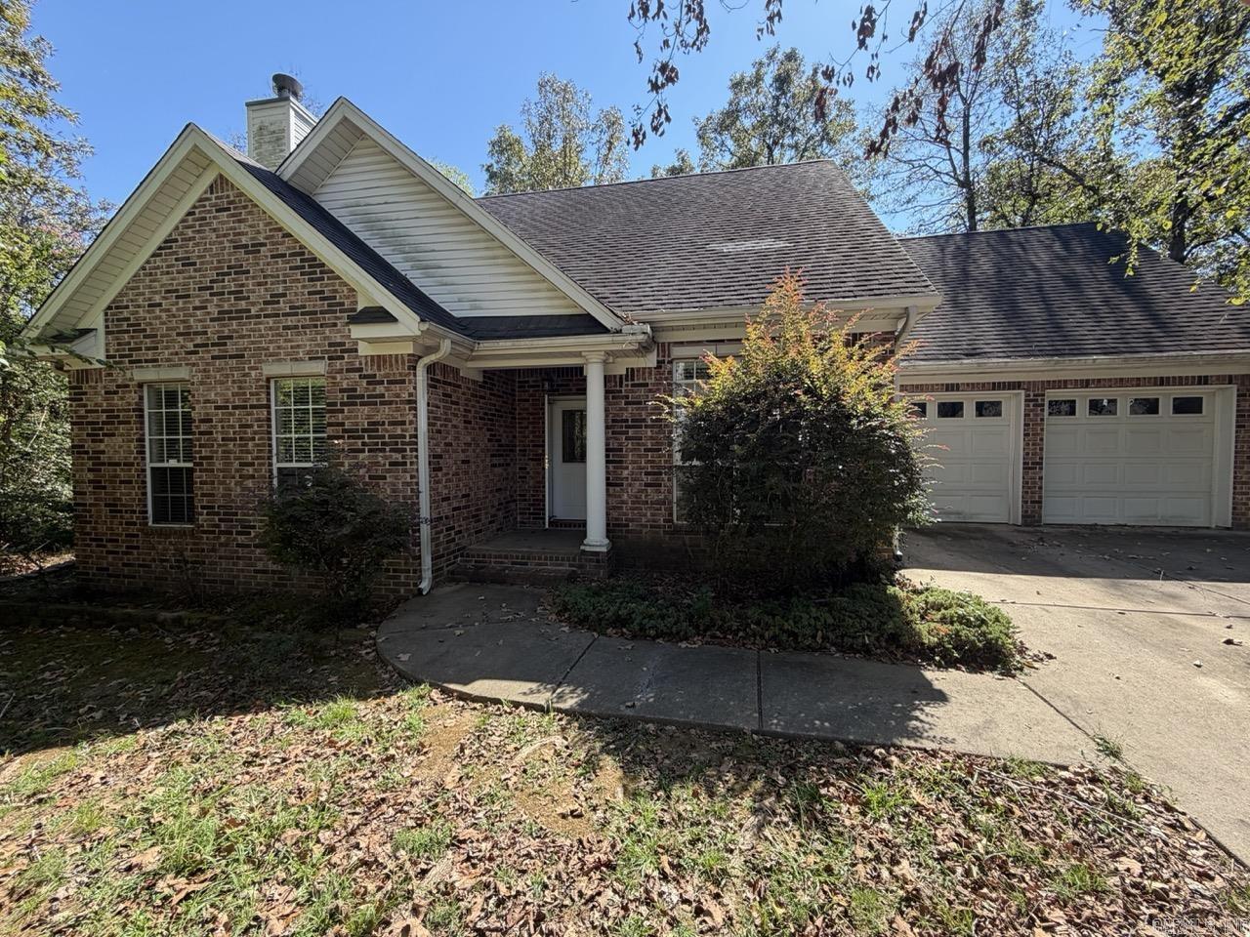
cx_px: 625
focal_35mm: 14
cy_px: 468
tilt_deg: -0.9
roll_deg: +0.3
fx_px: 506
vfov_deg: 85.7
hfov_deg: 102.1
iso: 50
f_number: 2.2
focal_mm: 2.22
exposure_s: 1/502
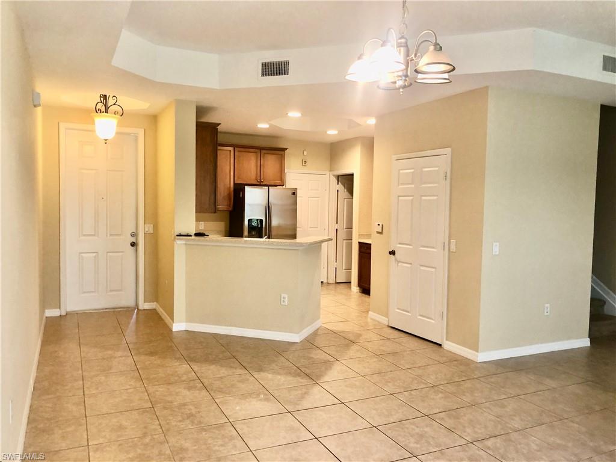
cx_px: 308
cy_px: 231
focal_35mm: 28
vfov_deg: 49.7
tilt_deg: -4.6
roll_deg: -2.5
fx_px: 498
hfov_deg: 63.4
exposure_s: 1/15
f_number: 1.8
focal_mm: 4
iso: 40
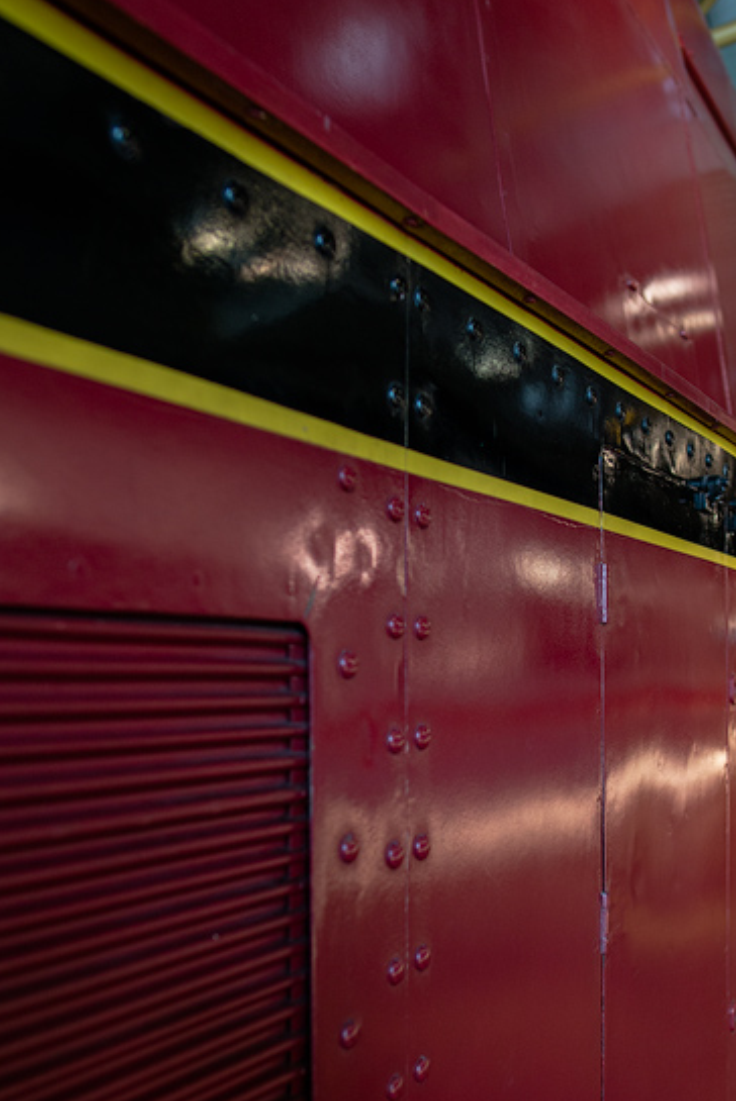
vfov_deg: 57.0
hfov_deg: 39.6
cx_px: 485
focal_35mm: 33
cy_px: 622
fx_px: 1011
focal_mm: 20
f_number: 2.5
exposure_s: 1/25
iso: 400
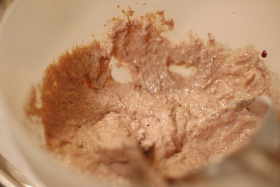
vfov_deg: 18.2
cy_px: 94
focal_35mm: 75
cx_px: 140
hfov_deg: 27.0
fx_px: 583
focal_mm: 50
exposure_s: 1/160
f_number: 1.4
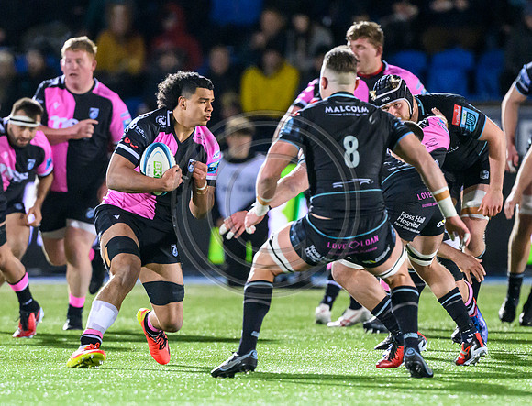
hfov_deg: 2.7
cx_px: 198
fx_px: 11097
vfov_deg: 2.1
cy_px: 305
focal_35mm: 717
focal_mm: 400
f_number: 3.5
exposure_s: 1/1000
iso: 10000
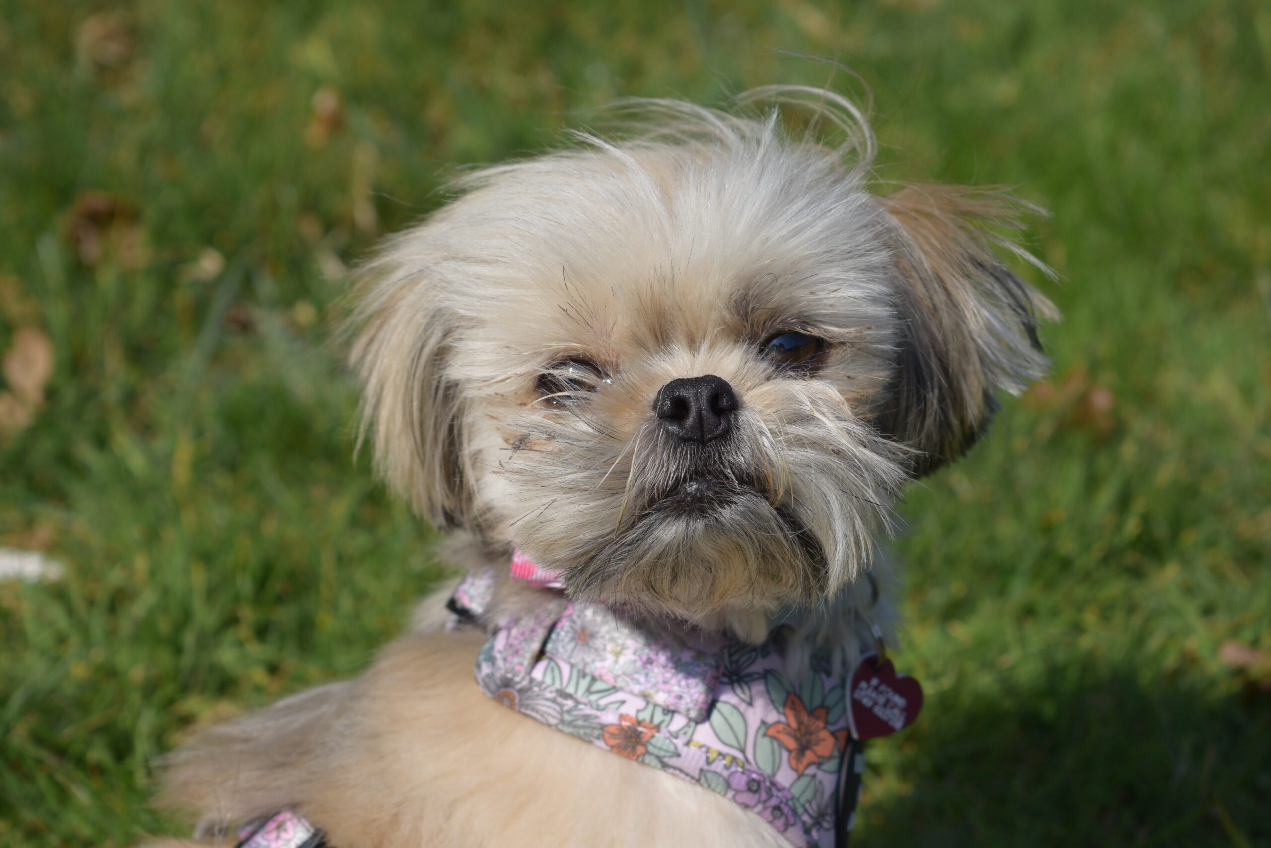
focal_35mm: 82
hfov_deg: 24.6
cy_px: 424
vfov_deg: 16.6
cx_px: 636
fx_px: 2913
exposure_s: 1/1000
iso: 200
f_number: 5.6
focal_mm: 55
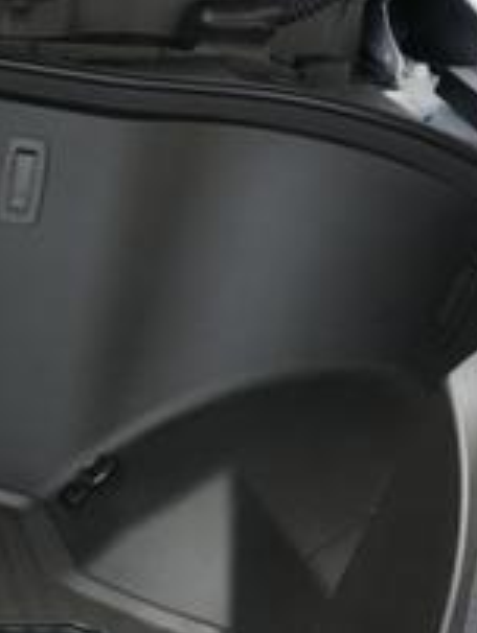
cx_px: -383
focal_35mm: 79
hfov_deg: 15.9
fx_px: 1448
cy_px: 614
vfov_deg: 23.8
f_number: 2.8
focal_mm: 26
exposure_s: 1/160
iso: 5000
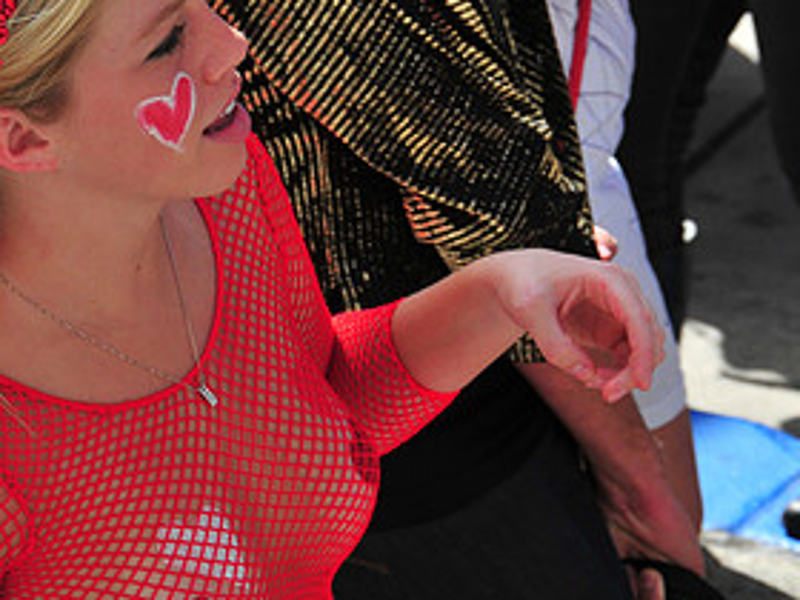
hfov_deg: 9.4
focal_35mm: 209
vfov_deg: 7.1
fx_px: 4830
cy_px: 393
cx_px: 120
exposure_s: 1/250
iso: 200
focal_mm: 70
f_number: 8
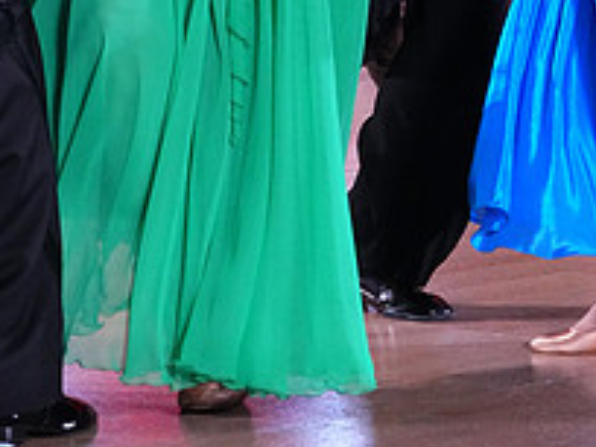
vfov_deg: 4.1
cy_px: -187
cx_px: 45
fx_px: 6267
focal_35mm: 364
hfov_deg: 5.4
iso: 8000
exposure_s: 1/400
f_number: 5
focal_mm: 133
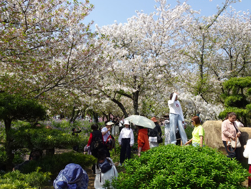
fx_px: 239
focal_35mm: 33
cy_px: 98
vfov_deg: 43.0
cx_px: 121
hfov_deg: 55.3
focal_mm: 4.25
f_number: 3.5
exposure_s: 1/640
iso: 80
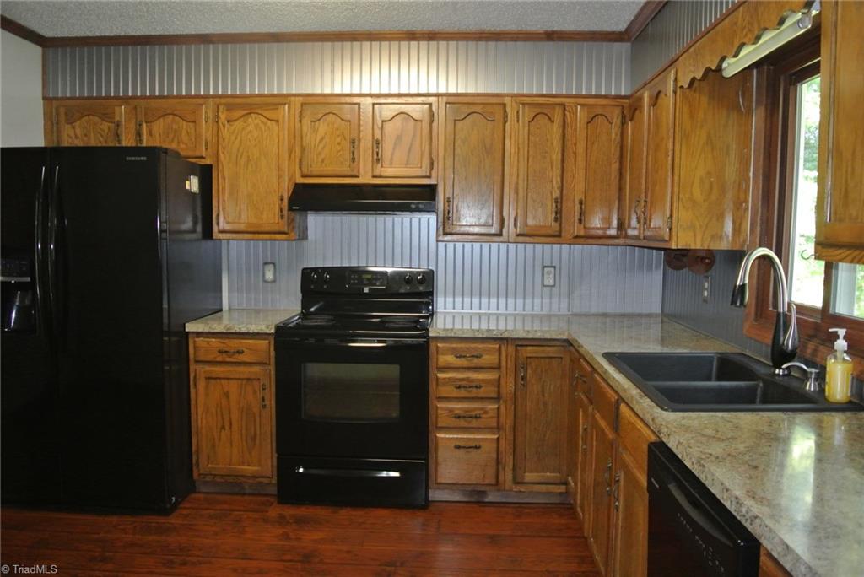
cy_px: 288
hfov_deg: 67.4
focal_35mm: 27
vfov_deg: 48.0
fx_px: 648
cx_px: 432
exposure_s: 1/60
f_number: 3.5
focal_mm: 10
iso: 800
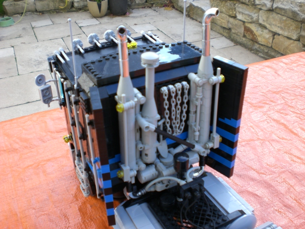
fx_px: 335
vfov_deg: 37.7
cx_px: 152
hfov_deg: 49.0
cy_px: 114
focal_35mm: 38
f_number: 3.1
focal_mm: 6.3
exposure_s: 1/100
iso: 50
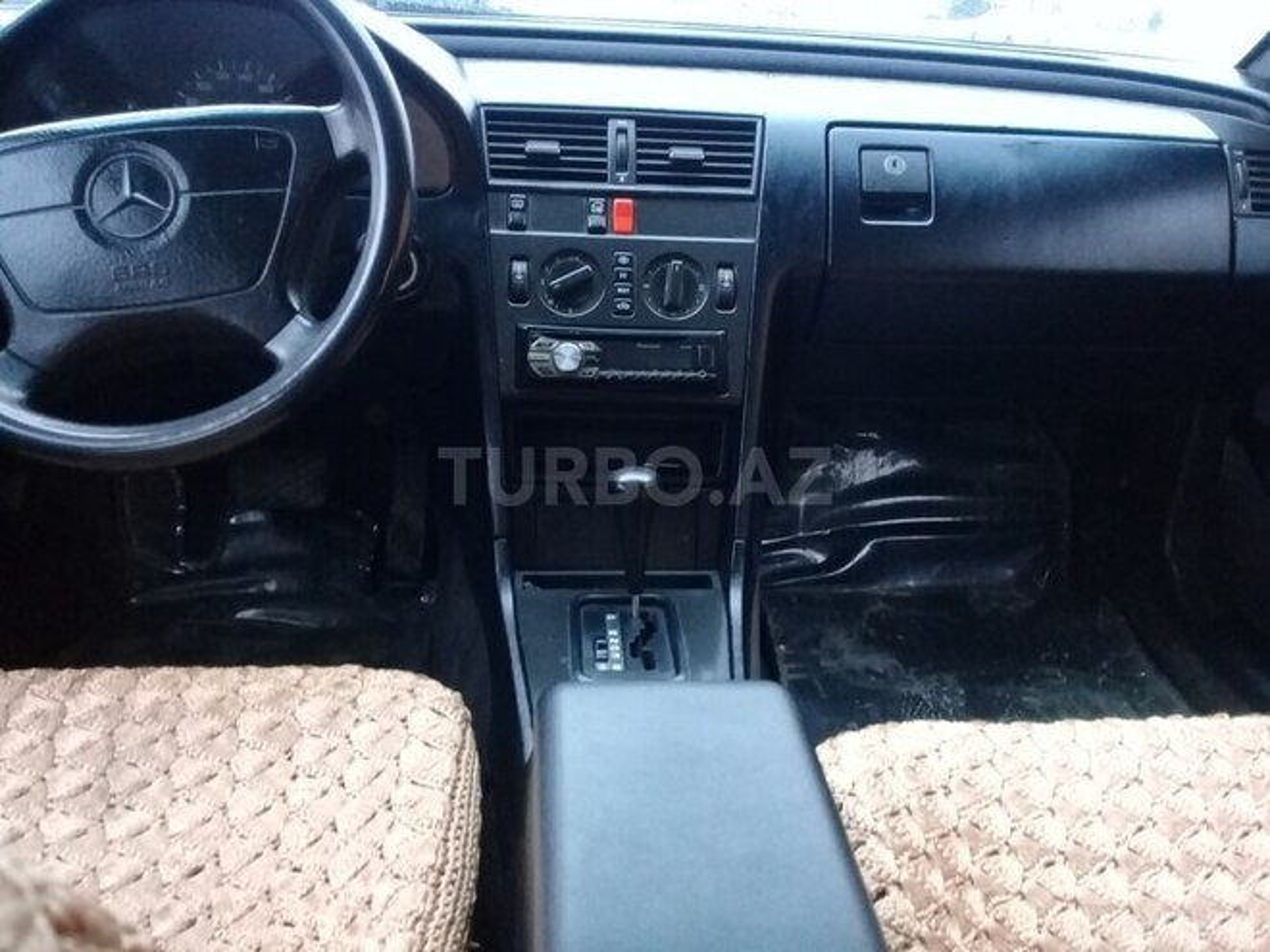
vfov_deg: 45.4
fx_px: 1137
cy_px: 476
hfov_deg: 58.4
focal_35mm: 31
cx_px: 635
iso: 400
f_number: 2.2
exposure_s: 1/17
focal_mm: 3.3
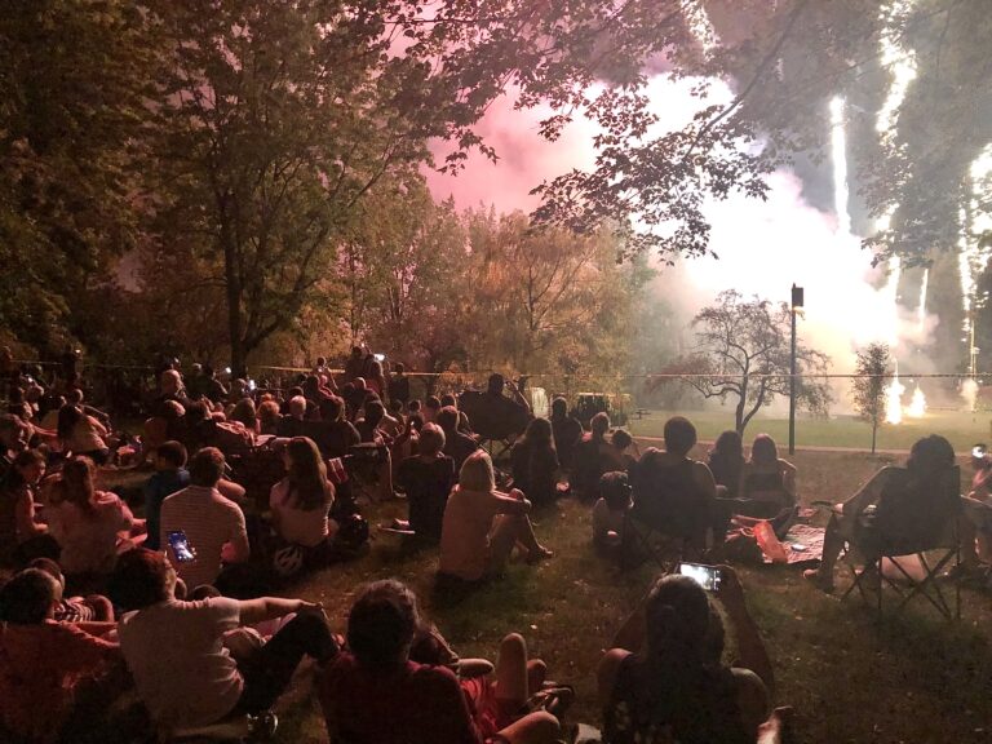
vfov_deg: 49.7
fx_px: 802
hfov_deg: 63.4
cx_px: 496
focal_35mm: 28
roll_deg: +0.3
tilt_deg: -2.4
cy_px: 372
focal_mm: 3.99
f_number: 1.8
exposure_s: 1/4
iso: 200
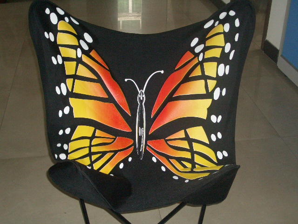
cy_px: 112
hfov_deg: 38.9
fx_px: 422
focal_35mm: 49
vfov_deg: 29.7
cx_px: 149
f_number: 3.1
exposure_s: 1/60
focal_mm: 8.2
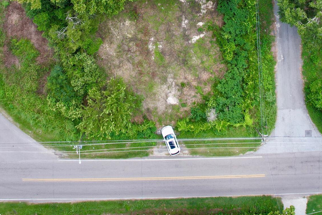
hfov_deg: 34.5
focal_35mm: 58
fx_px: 519
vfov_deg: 21.1
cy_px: -68
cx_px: 146
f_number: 2.8
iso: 100
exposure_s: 1/400
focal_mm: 8.38
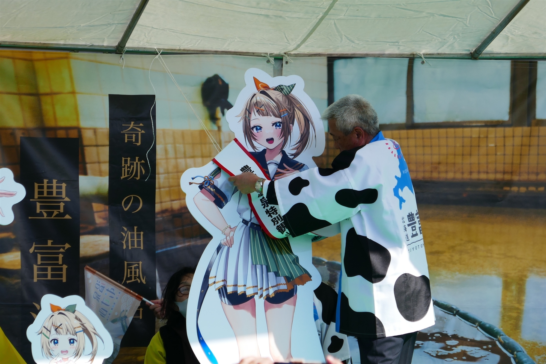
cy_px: 182
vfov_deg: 6.3
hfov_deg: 9.4
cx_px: 273
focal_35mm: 218
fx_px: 3306
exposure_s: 1/320
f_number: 5.9
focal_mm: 79.3
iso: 125
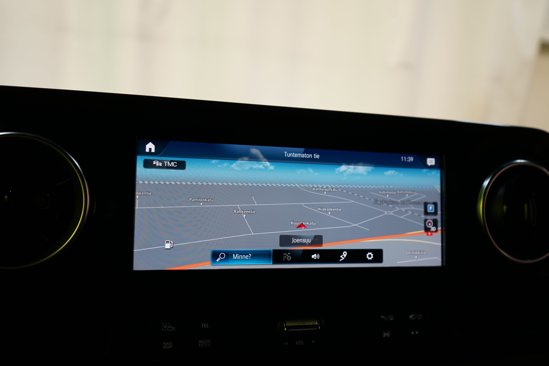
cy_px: 183
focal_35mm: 30
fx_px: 457
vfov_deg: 43.6
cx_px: 274
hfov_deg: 61.9
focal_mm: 30
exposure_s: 1/30
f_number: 3.5
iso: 200
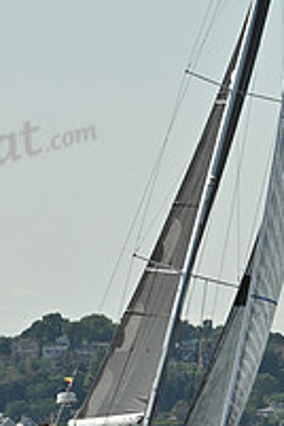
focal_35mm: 519
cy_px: 244
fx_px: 6141
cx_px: 207
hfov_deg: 2.6
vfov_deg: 4.0
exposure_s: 1/1000
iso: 320
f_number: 13
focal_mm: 180
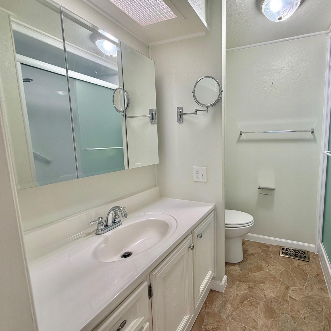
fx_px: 184
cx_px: 216
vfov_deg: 84.0
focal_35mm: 17
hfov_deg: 81.6
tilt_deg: -7.7
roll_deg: +0.9
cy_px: 164
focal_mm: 2.22
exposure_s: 1/120
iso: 160
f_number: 2.2
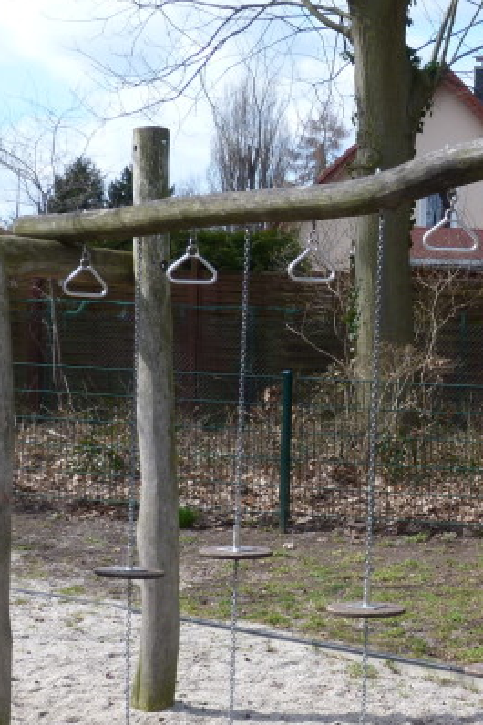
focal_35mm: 92
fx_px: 1853
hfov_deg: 14.5
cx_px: 543
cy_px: 448
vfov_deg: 22.1
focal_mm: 7.9
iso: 80
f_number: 4.5
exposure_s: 1/250
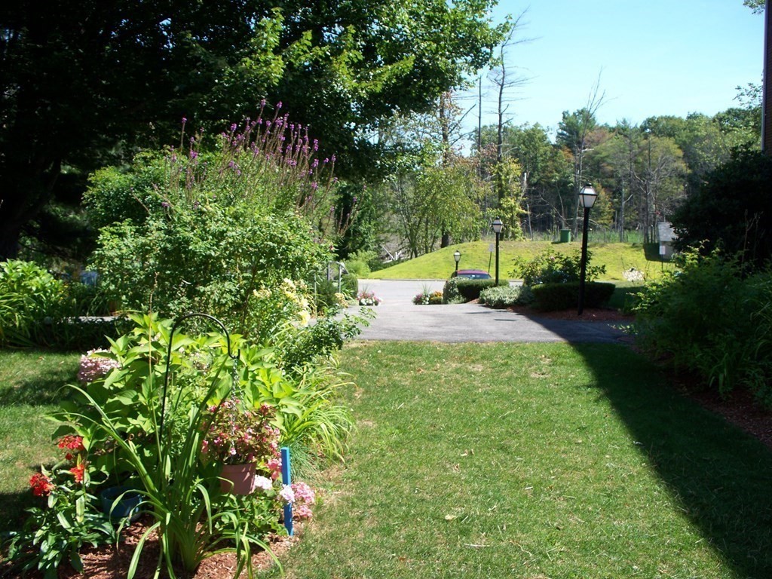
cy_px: 290
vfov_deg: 39.7
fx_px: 803
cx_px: 386
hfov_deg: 51.4
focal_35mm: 36
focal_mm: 7.54
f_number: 2.8
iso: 64
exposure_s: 1/500
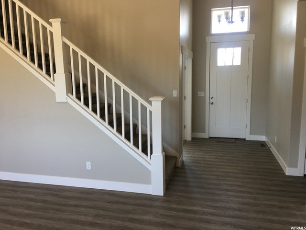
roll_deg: +1.3
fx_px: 256
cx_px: 153
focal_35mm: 29
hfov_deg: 61.7
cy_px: 115
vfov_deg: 48.2
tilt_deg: -7.4
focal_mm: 4.15
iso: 40
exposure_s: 1/30
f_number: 2.2
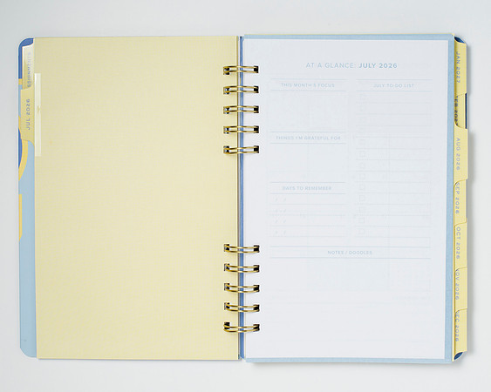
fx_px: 1016
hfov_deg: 27.2
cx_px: 250
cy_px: 207
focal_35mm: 70
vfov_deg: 21.9
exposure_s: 1/200
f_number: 9
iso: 200
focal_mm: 50
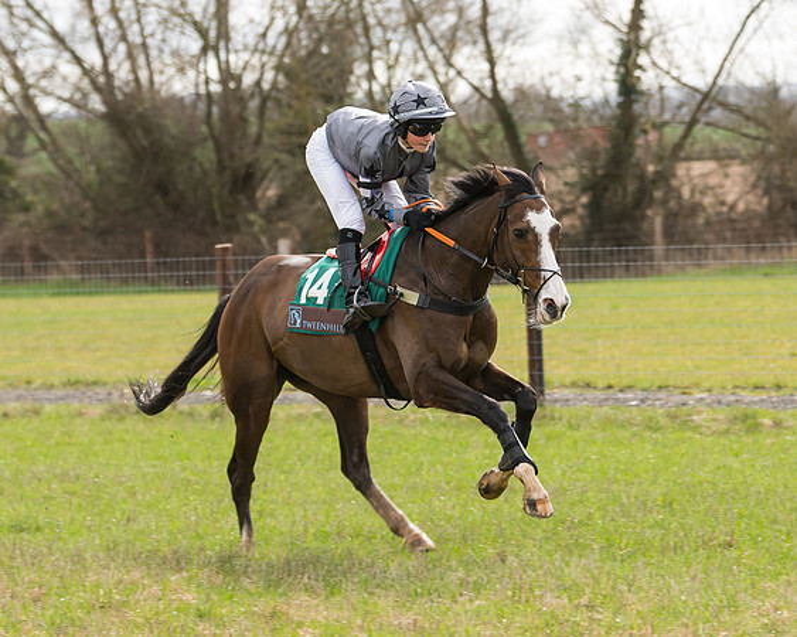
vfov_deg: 6.3
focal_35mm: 245
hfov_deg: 7.9
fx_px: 5767
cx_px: 366
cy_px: 383
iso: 250
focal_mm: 120
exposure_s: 1/800
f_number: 4
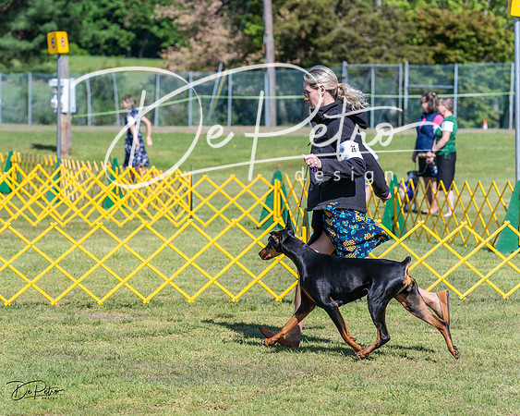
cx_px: 260
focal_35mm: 182
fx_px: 2807
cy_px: 208
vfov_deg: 8.5
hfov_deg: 10.6
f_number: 6.3
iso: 500
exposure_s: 1/2000
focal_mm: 162
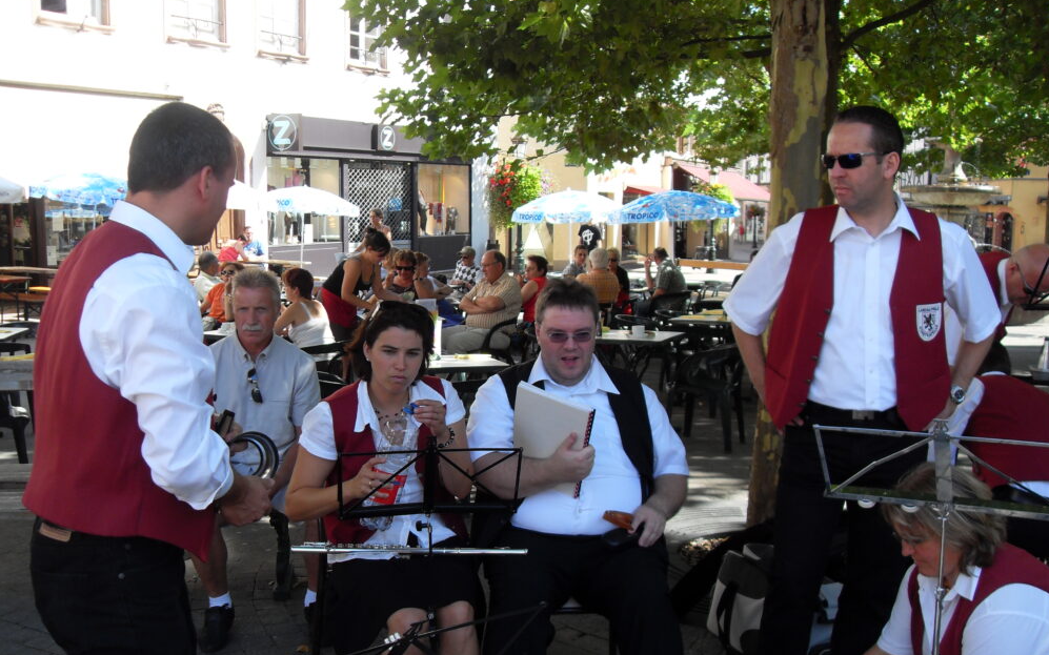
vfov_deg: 34.3
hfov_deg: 52.8
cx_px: 521
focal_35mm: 37
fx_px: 1058
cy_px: 388
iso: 80
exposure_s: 1/350
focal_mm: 6.3
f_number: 2.8
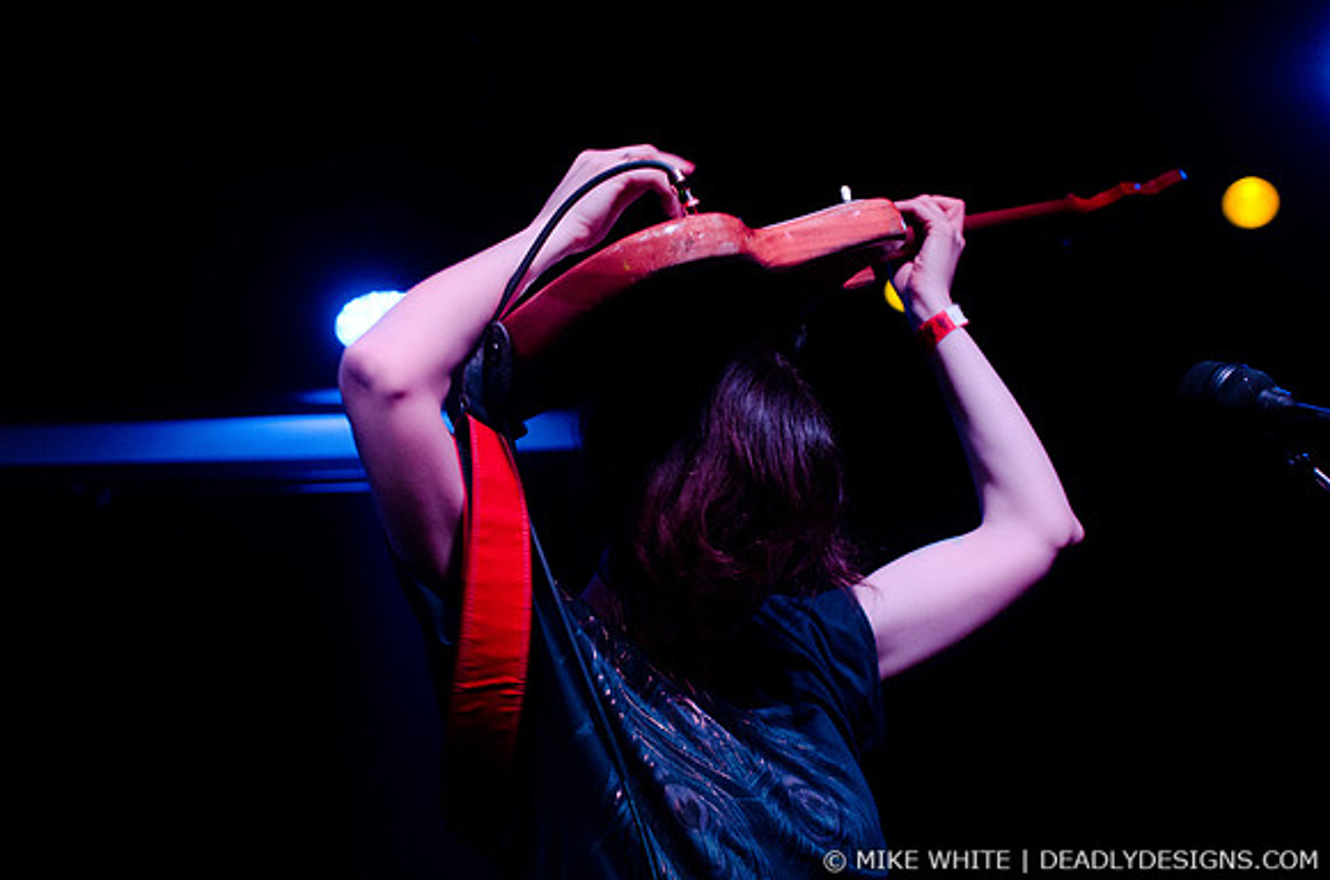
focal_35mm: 52
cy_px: 440
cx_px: 665
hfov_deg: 37.9
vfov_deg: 25.6
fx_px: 1935
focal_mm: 35
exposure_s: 1/80
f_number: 2.8
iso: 2000
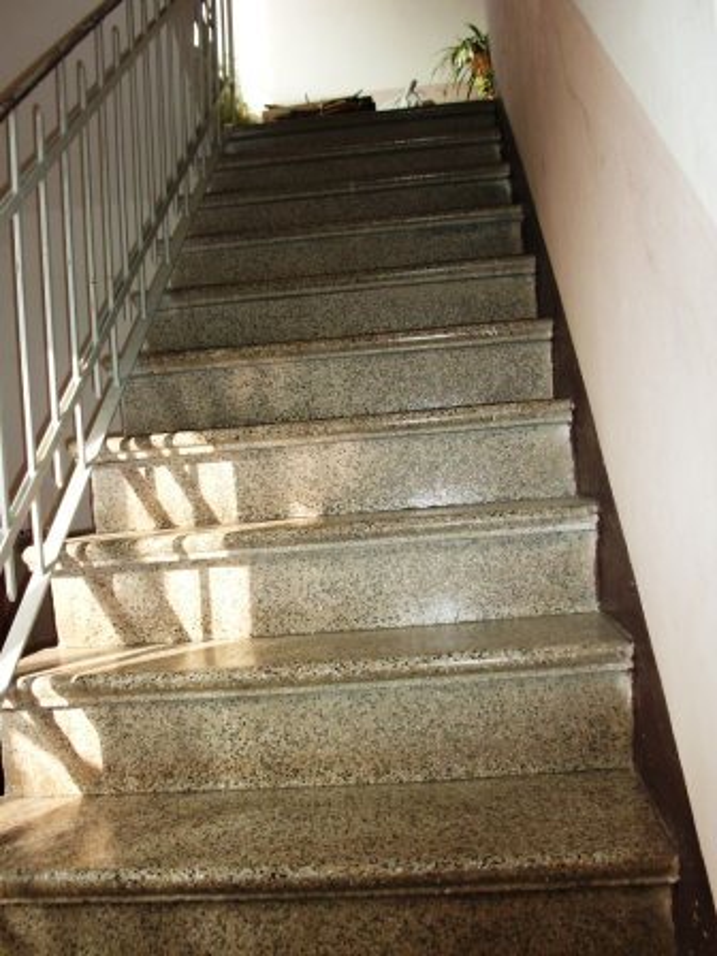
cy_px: 478
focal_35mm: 36
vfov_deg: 51.4
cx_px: 358
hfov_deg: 39.7
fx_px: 994
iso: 64
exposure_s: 1/125
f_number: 2.9
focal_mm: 6.3
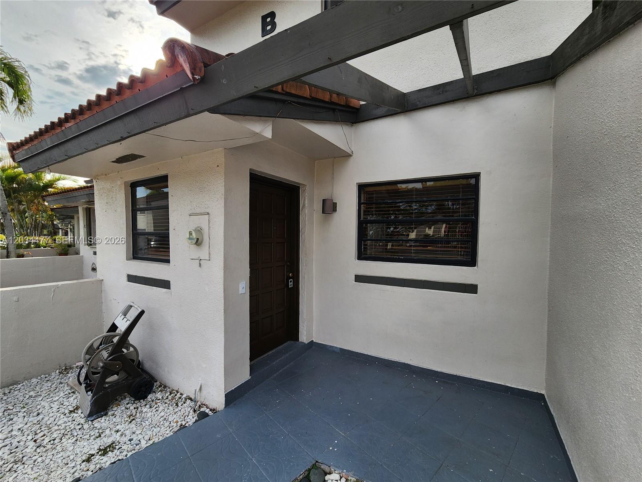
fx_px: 241
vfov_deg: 89.9
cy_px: 241
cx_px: 321
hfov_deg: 106.2
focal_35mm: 13
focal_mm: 2.2
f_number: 2.2
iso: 50
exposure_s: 1/919
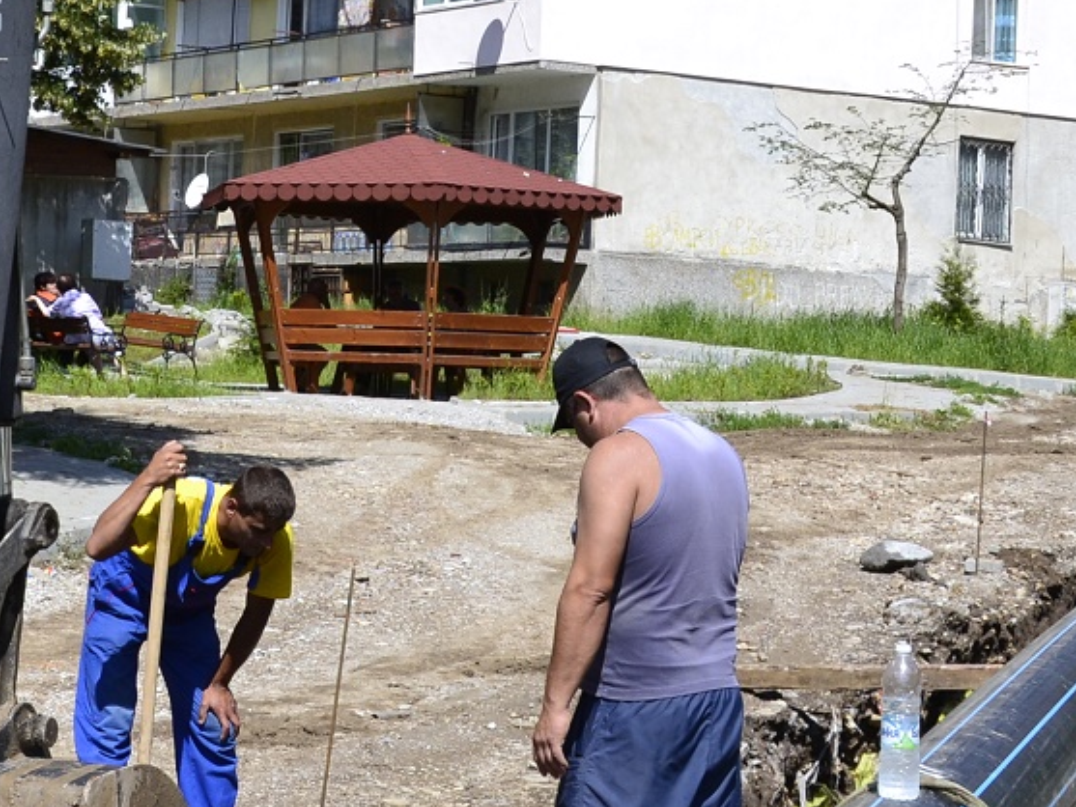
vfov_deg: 14.6
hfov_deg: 19.2
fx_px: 3140
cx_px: 176
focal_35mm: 101
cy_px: 293
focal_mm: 26
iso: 400
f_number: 11
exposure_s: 1/500
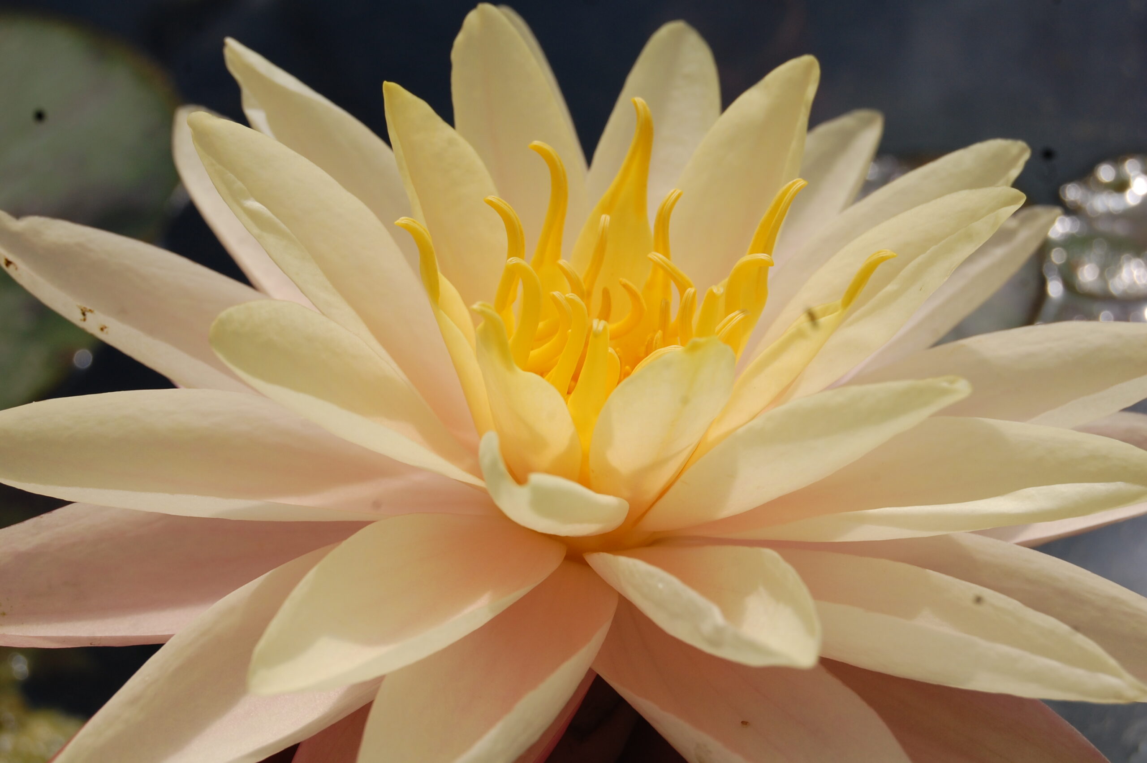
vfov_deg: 16.5
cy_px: 382
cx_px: 574
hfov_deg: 24.6
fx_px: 2626
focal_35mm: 82
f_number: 13
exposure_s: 1/640
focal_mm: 55
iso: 200
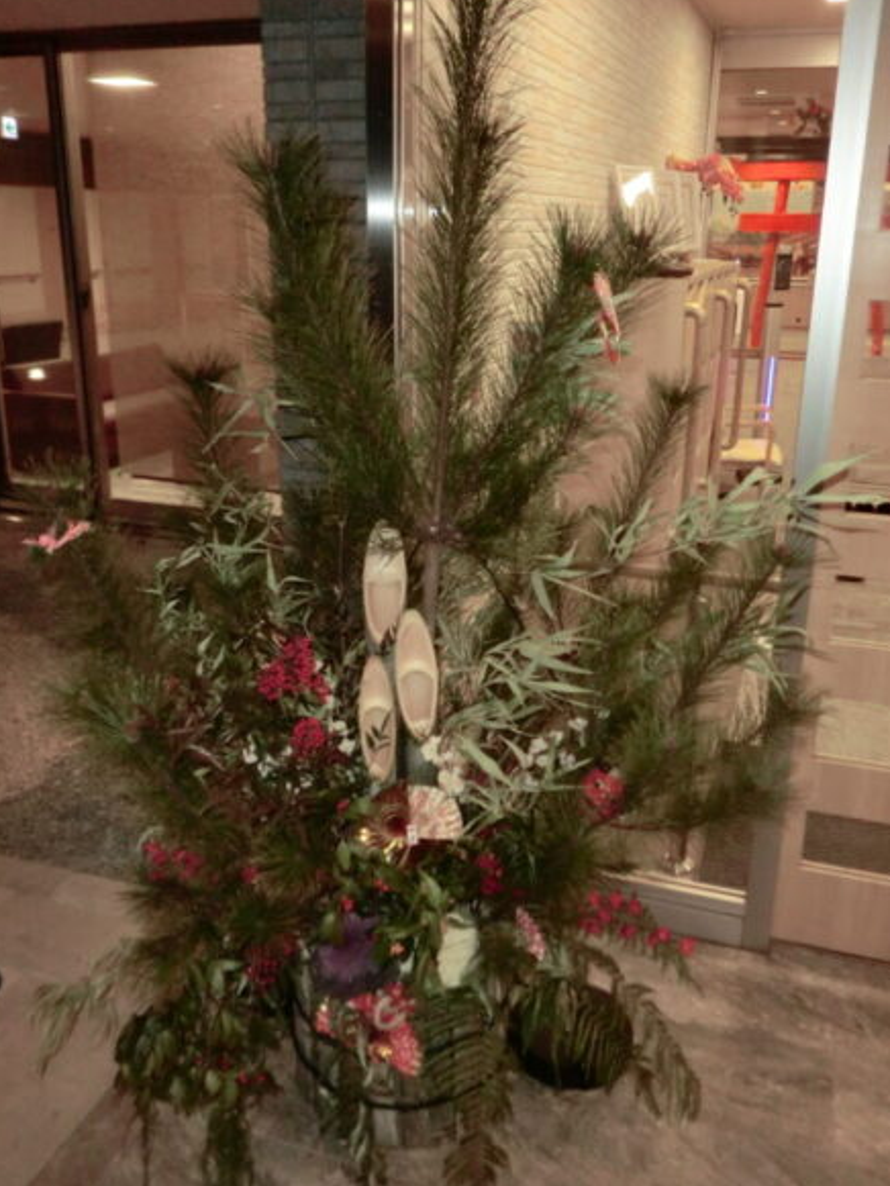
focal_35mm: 32
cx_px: 449
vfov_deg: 56.8
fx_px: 1097
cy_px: 582
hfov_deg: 44.2
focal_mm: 5.64
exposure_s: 1/60
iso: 400
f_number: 2.9
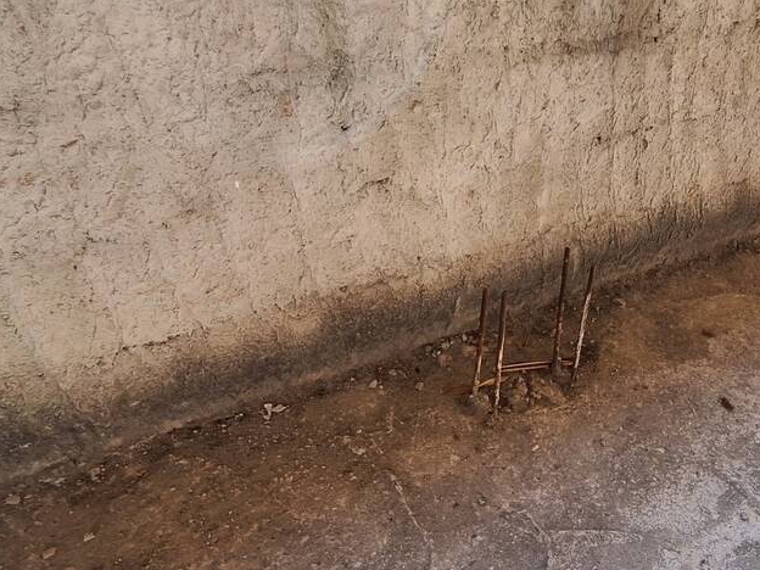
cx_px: 531
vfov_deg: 46.5
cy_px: 342
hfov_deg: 58.0
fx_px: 659
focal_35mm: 30
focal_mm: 1.74
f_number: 2.2
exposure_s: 1/143
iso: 40
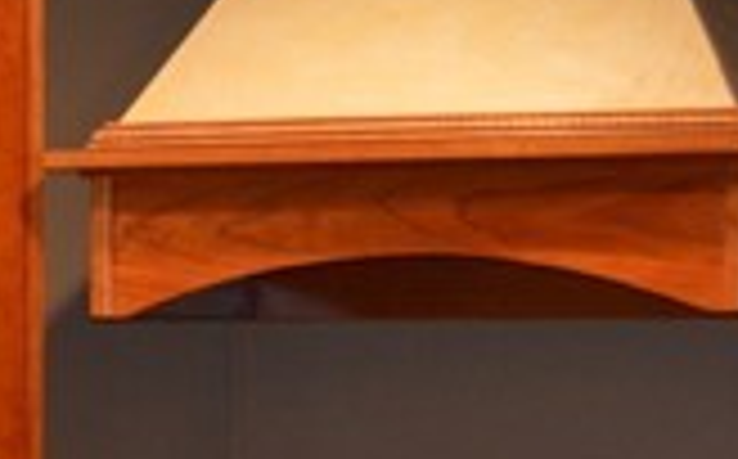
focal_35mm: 284
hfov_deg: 7.2
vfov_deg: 4.6
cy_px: 693
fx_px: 5704
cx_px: -682
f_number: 4.5
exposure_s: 1/60
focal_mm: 28
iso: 450
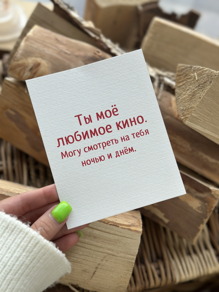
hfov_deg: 30.3
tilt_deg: -59.5
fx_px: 405
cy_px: 146
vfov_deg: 39.7
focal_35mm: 48
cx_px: 110
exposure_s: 1/745
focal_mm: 6.86
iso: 80
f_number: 1.78
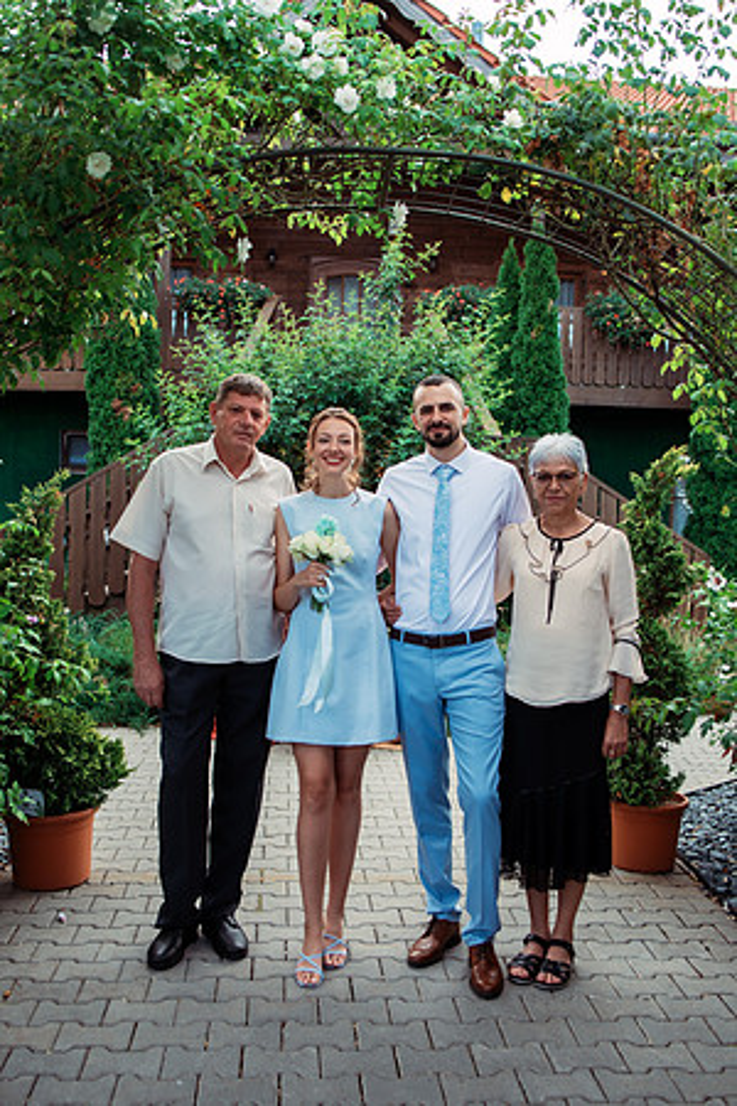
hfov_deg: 37.9
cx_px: 368
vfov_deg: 54.4
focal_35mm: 35
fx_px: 1075
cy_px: 553
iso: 160
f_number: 3.5
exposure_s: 1/200
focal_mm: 35
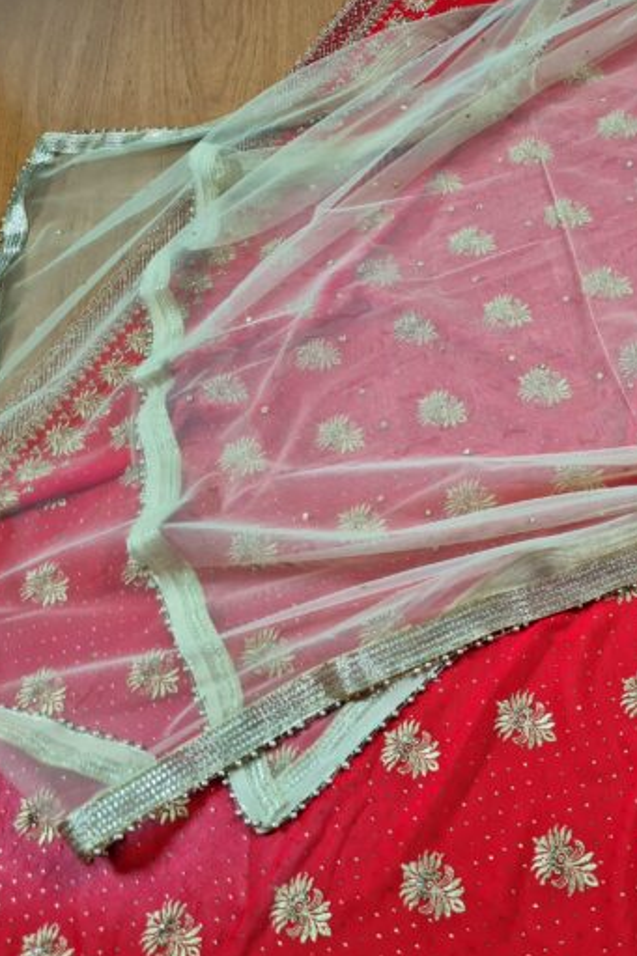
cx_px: 570
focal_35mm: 37
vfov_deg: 51.9
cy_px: 481
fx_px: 983
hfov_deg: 34.0
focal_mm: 5.4
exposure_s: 1/120
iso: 200
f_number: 1.8
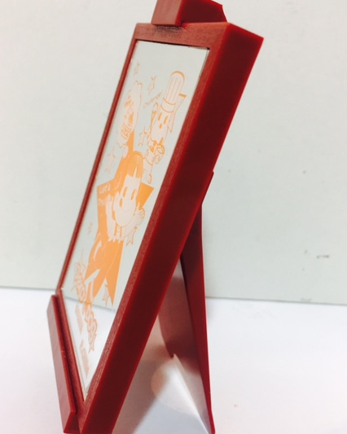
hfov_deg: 43.3
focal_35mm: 34
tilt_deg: -20.8
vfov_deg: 52.8
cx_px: 156
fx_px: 437
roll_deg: -0.4
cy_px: 228
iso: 125
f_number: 2.2
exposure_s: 1/33
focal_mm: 4.15
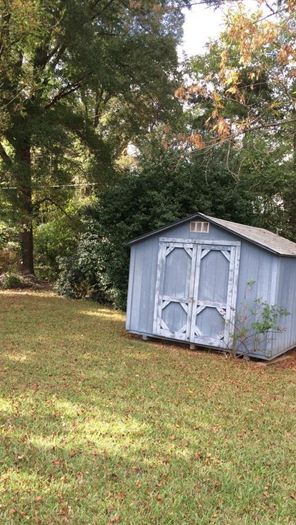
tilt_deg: -1.3
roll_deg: -3.6
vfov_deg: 61.0
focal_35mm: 32
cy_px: 263
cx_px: 149
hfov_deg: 36.7
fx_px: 446
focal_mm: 4.15
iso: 32
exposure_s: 1/125
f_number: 2.2
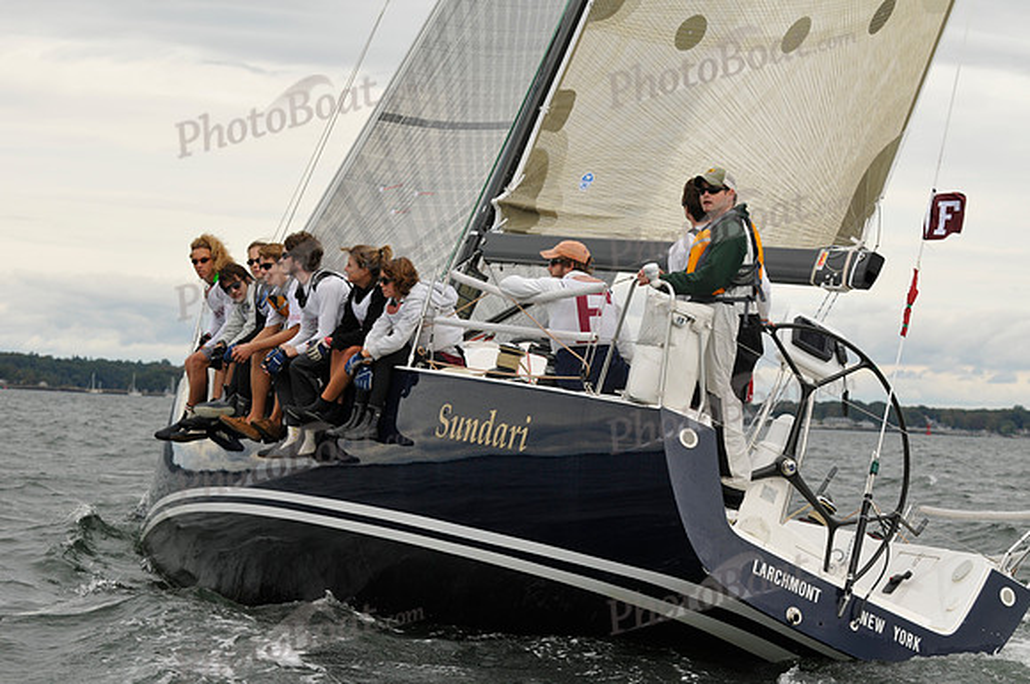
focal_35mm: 210
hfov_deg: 9.8
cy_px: 342
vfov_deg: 6.5
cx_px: 515
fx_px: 6000
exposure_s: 1/500
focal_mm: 140
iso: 250
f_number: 5.6
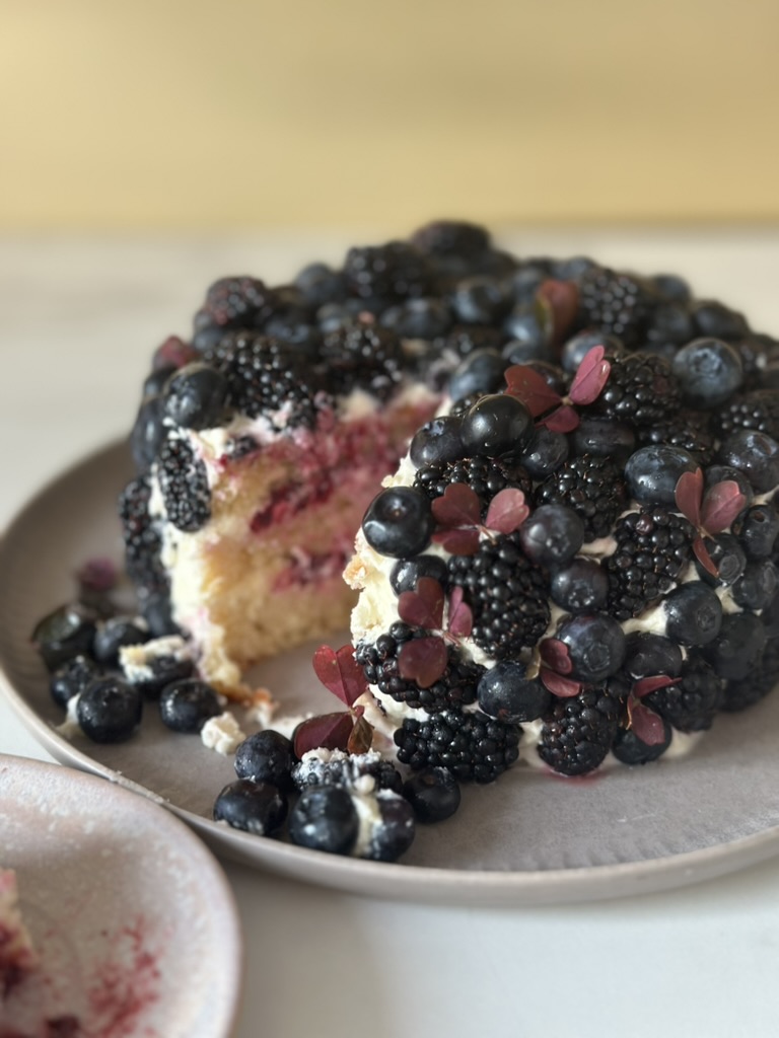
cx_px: 390
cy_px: 519
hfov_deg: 30.3
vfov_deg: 39.7
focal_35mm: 48
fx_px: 1440
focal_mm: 6.86
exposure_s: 1/50
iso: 250
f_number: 1.78
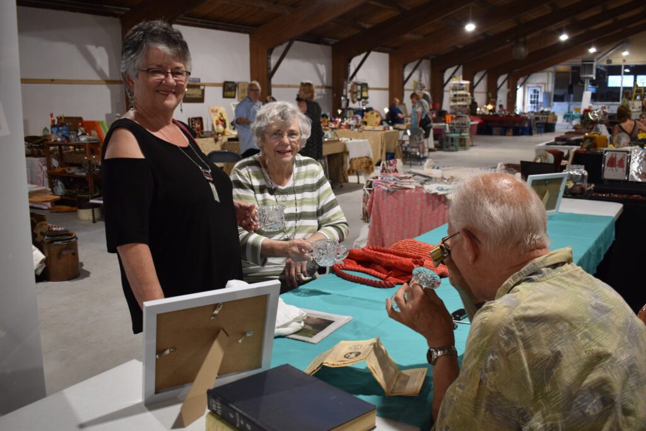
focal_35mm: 33
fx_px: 592
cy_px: 216
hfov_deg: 57.2
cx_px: 323
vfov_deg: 40.0
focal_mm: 22
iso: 400
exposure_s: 1/60
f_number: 4
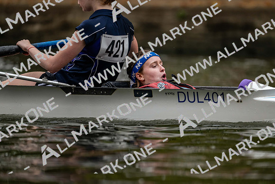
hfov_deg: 5.2
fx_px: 3056
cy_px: 92
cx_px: 138
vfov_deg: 3.4
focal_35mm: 400
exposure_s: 1/2500
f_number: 4.5
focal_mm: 400
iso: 1600
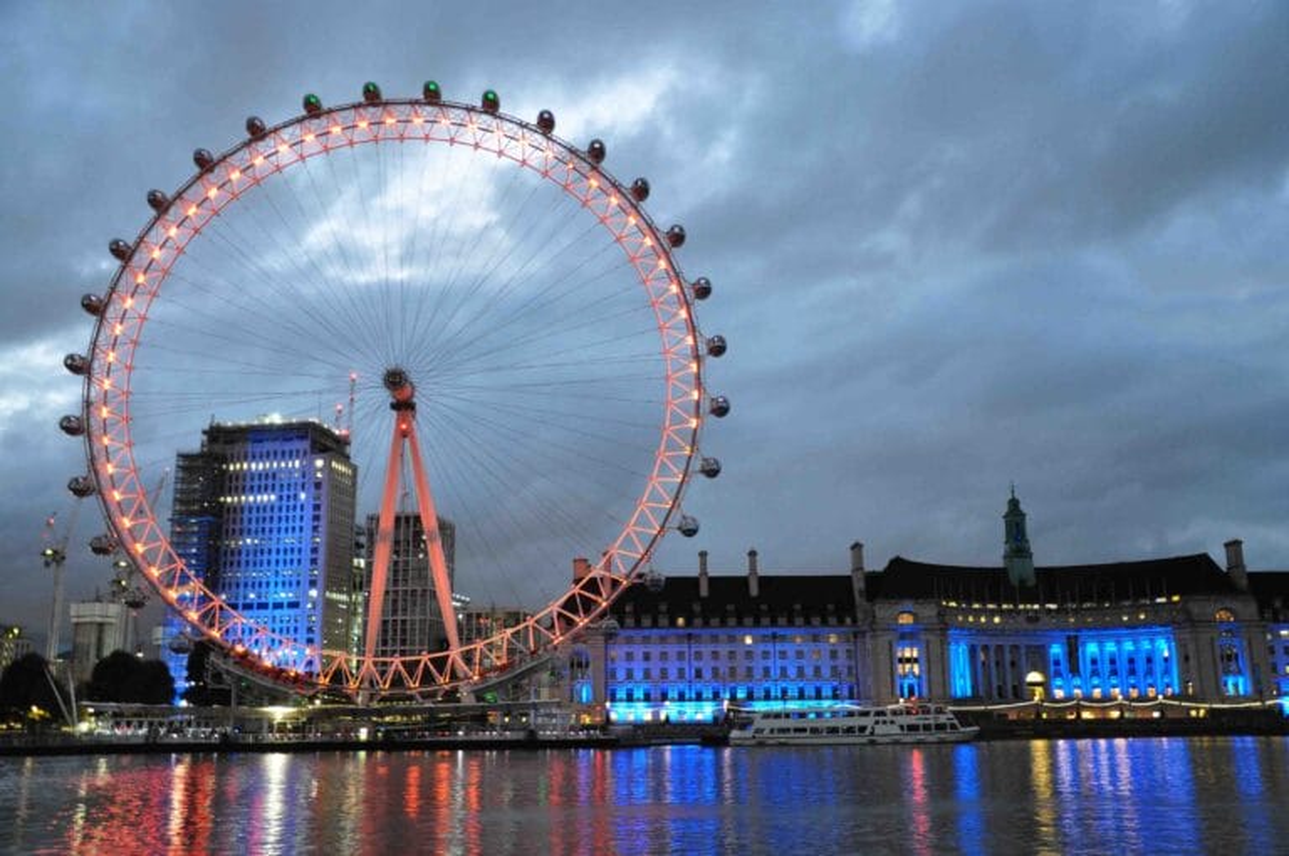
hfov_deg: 53.2
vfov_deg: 36.8
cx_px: 644
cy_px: 428
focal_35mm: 36
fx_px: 1287
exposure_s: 1/4
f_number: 5
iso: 800
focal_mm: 24
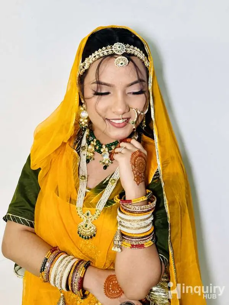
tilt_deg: -11.6
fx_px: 423
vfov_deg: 39.7
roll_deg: -2.1
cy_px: 152
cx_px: 114
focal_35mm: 48
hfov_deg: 30.3
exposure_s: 1/50
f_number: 1.78
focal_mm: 6.86
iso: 50
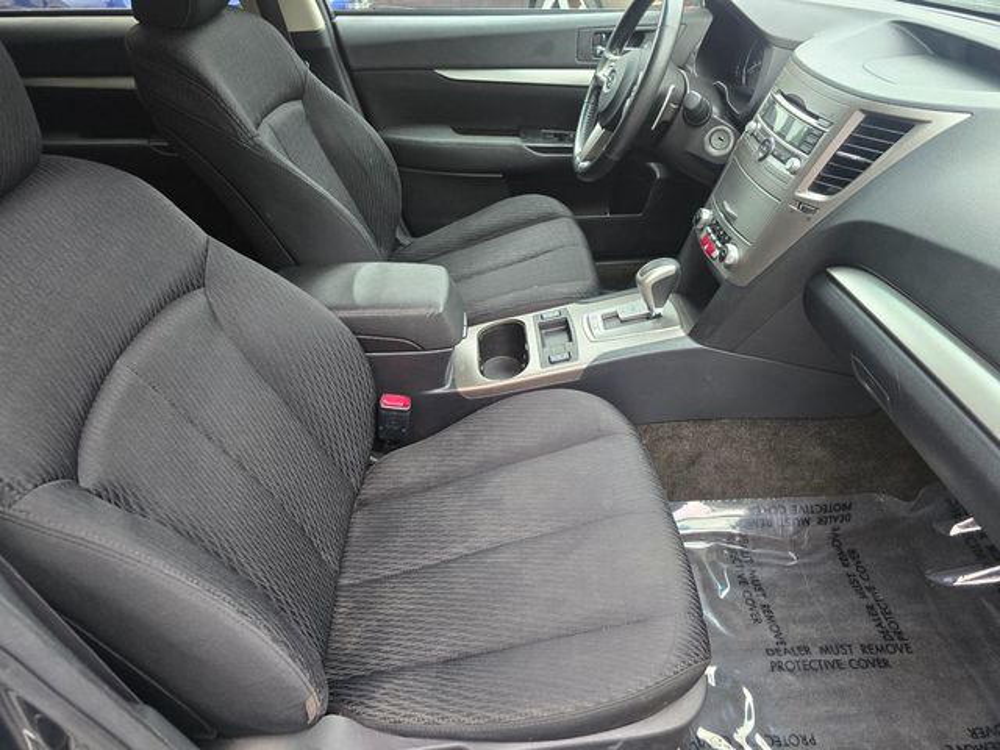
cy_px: 375
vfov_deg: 58.9
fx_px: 664
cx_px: 500
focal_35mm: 23
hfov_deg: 73.9
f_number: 1.7
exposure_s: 1/120
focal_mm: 6.3
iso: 400
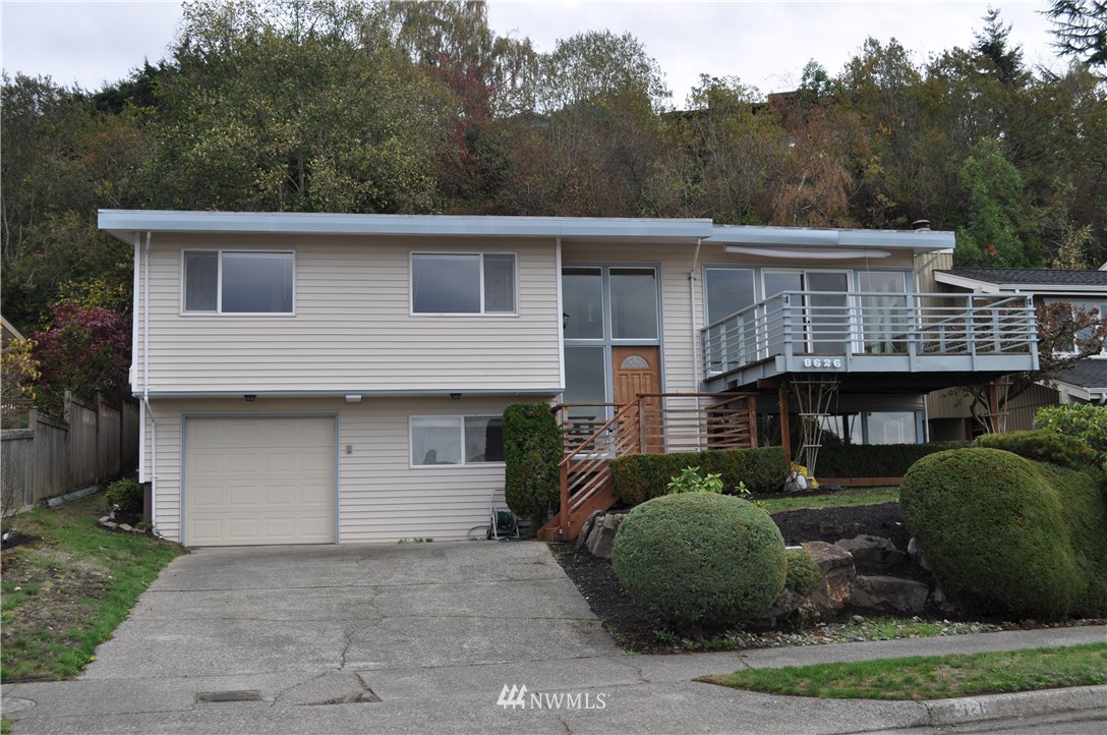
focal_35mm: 36
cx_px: 554
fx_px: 1105
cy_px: 368
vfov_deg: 36.8
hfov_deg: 53.2
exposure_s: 1/250
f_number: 8
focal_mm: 24
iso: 200
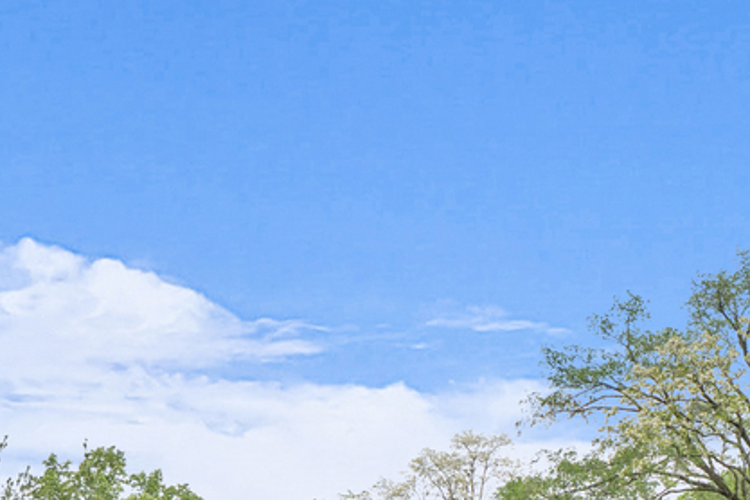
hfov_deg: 27.2
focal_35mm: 69
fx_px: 1437
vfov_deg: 18.3
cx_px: -41
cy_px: 669
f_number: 9.5
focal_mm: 15
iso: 250
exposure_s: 1/10
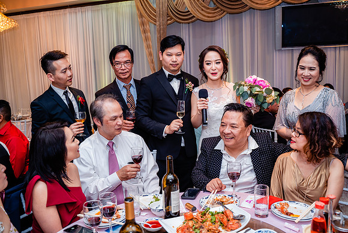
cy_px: 116
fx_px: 300
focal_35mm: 31
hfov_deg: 60.3
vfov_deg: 42.3
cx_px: 174
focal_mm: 31
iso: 1600
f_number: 4.5
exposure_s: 1/160
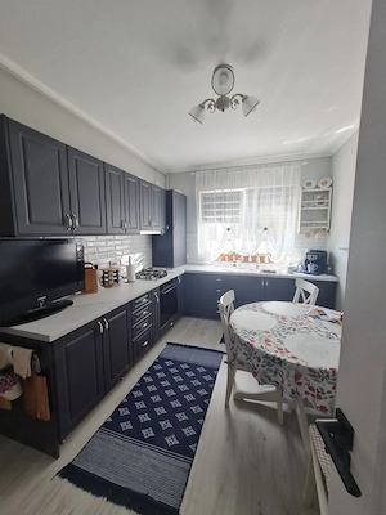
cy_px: 258
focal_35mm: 13
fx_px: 193
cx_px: 193
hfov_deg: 89.9
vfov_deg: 106.2
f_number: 2.2
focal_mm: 1.74
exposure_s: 1/50
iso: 50
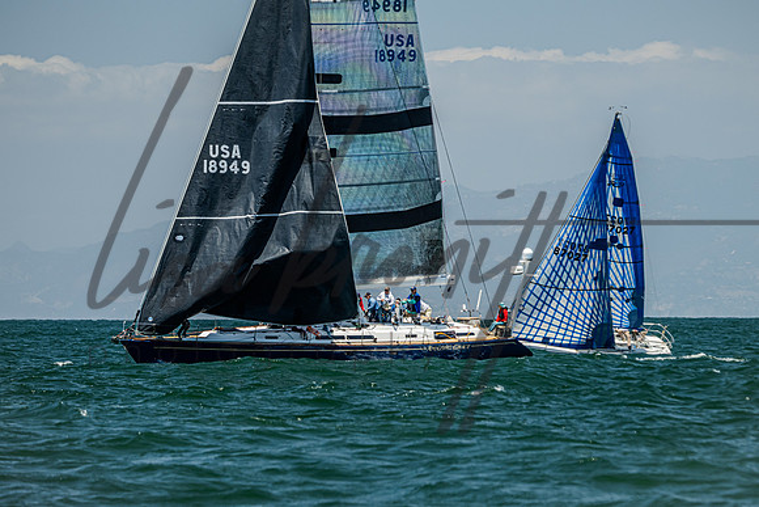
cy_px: 325
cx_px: 417
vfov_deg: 4.4
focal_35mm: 313
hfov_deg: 6.6
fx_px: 6608
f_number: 5.6
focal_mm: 230
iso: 320
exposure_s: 1/640
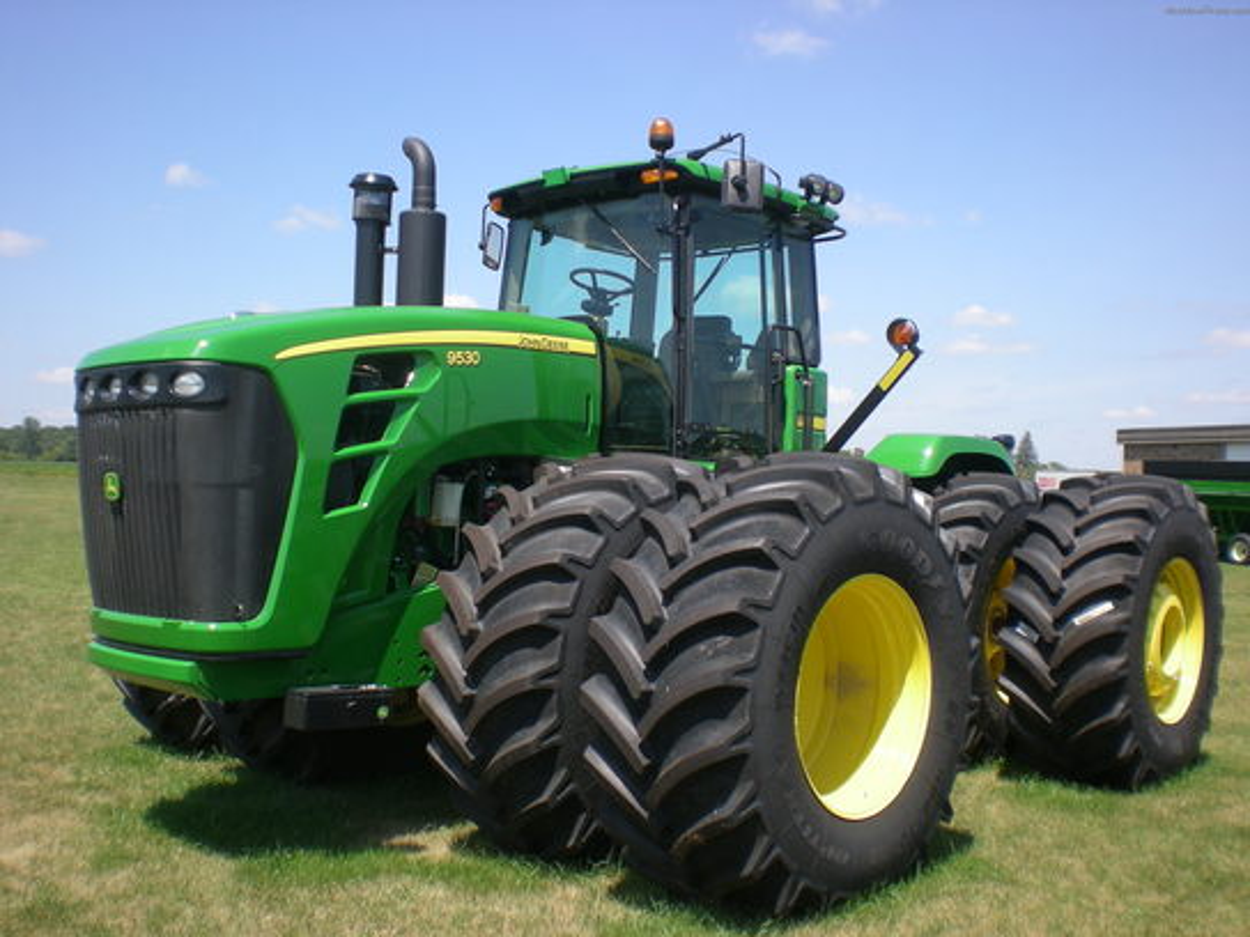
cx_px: 625
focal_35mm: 38
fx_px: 1372
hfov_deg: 49.0
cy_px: 468
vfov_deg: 37.7
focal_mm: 6.3
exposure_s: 1/249
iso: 50
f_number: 4.6
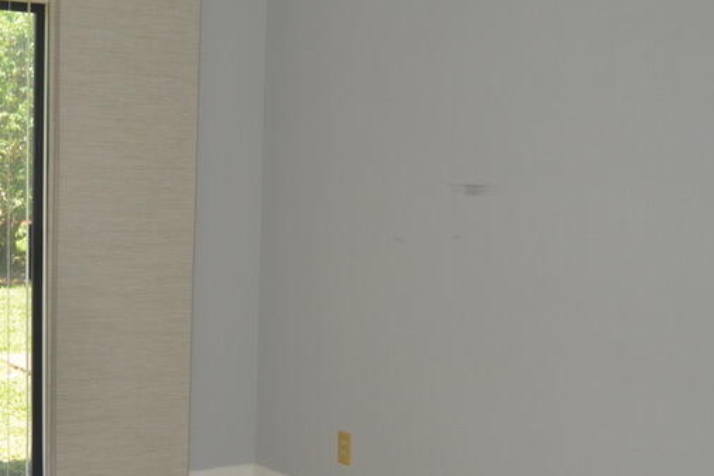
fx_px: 1150
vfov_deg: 23.2
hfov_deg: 34.3
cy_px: 347
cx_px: 270
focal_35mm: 58
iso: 250
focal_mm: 18
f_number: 4
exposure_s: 1/125
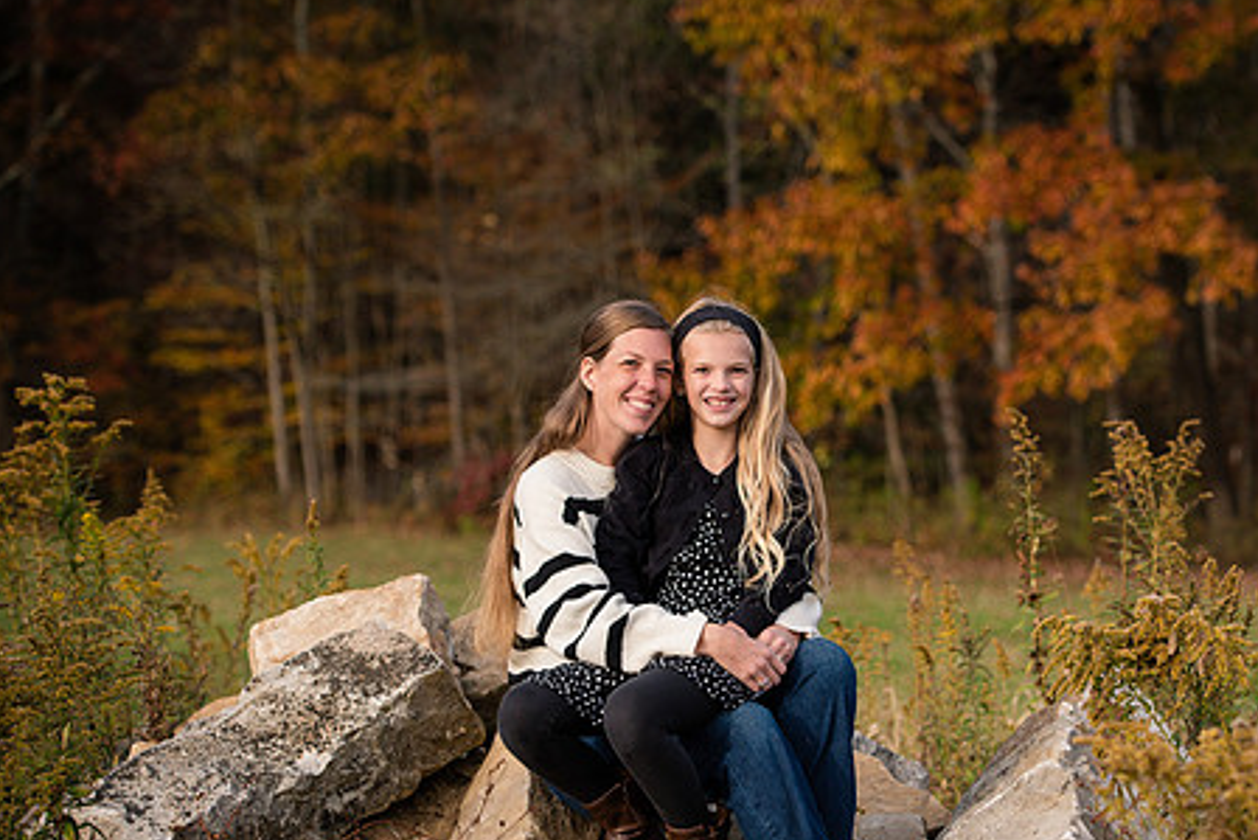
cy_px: 476
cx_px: 778
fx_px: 3845
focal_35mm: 110
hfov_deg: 18.6
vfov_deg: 12.5
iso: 640
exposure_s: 1/2000
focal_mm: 85
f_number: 3.5
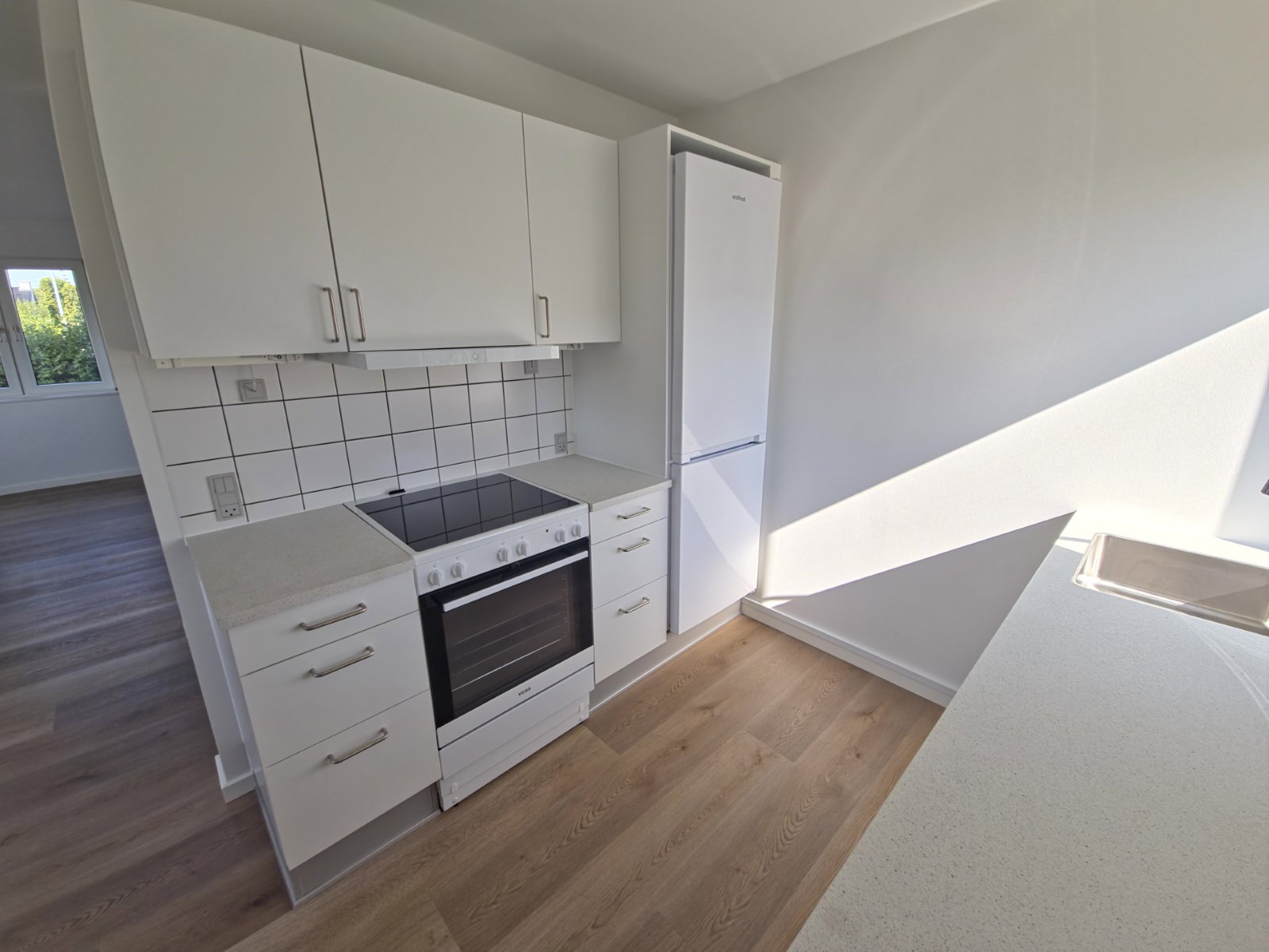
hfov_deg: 106.2
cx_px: 634
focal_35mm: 13
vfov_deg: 89.9
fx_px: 477
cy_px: 476
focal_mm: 2.2
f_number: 2.2
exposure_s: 1/318
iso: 50
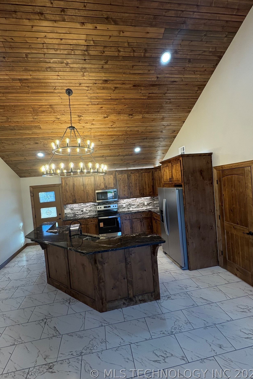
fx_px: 158
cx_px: 119
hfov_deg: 77.3
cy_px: 187
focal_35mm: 15
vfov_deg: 100.4
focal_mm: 2.22
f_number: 2.2
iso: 160
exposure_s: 1/120
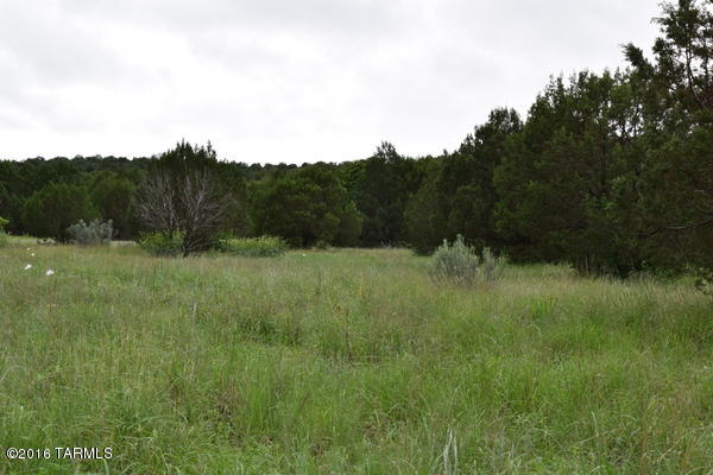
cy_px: 238
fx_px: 1545
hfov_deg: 26.0
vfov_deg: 17.5
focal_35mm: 78
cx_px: 356
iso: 400
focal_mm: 52
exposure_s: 1/320
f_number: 10
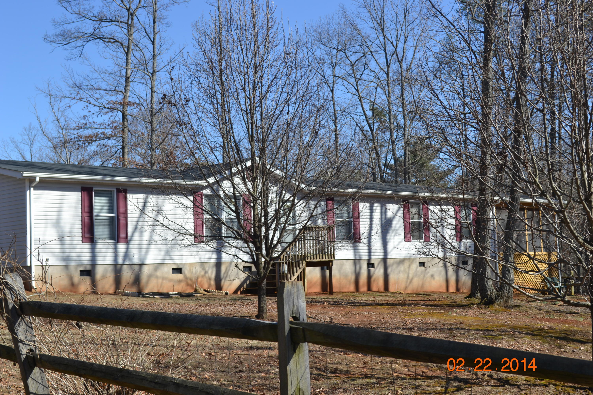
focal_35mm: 60
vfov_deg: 22.6
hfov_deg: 33.4
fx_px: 988
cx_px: 296
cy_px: 198
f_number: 7.1
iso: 100
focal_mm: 40
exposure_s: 1/200
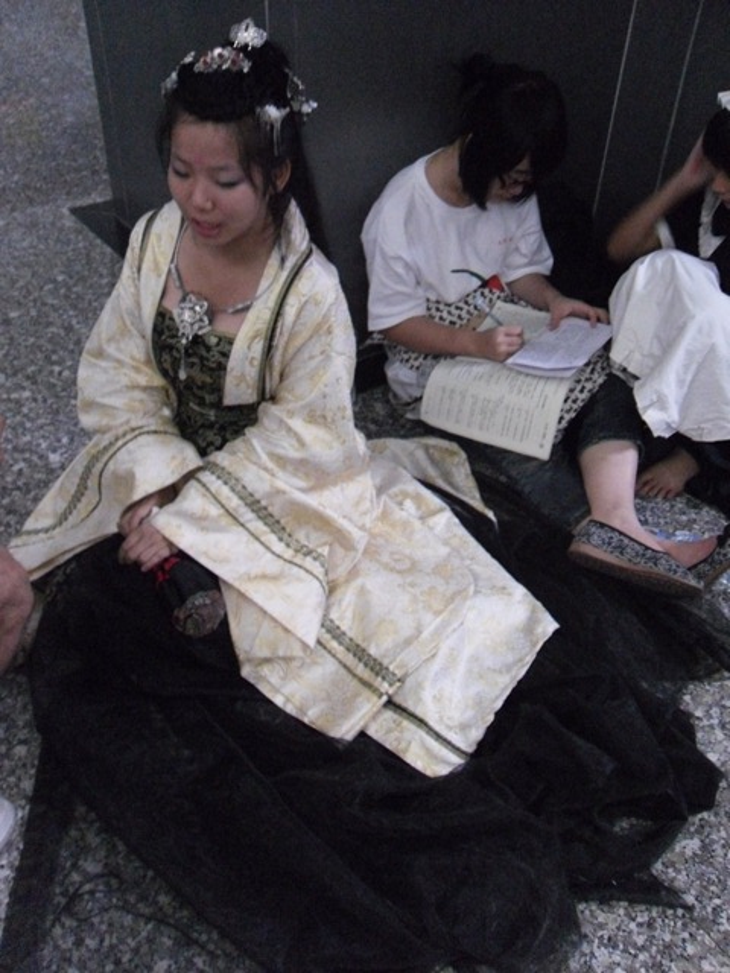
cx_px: 365
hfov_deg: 32.2
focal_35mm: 45
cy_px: 486
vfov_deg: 42.1
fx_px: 1265
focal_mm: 6.3
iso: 800
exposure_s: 1/14
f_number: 3.5
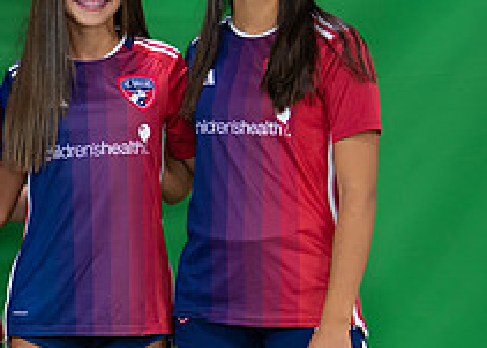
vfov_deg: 8.4
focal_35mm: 172
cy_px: 259
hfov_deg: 11.6
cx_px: 51
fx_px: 2380
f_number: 1.2
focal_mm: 50
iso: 400
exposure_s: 1/500
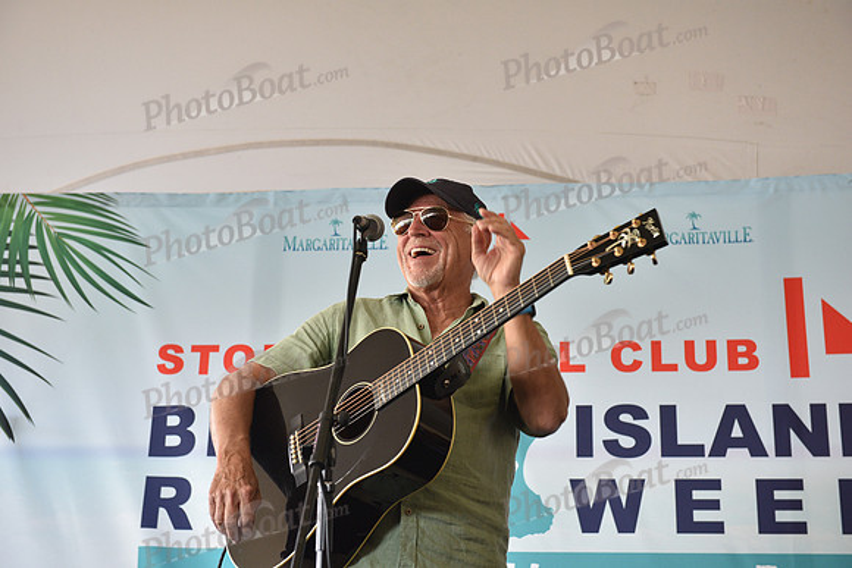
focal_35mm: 62
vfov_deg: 21.9
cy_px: 284
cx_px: 426
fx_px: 1468
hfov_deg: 32.4
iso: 800
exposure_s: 1/160
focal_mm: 62
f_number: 4
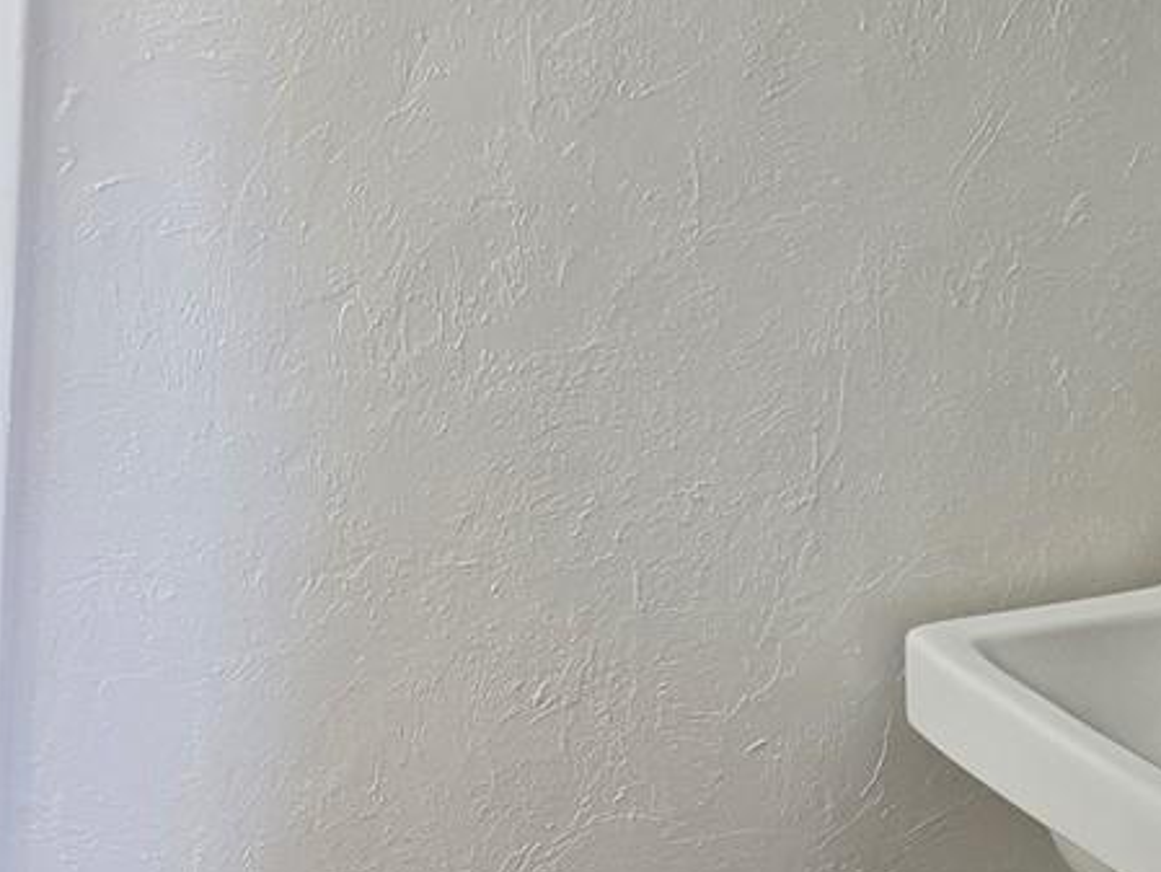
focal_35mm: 82
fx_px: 2751
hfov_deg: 22.2
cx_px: -191
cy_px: 743
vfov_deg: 17.8
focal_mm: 5.4
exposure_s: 1/120
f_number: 1.8
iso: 160
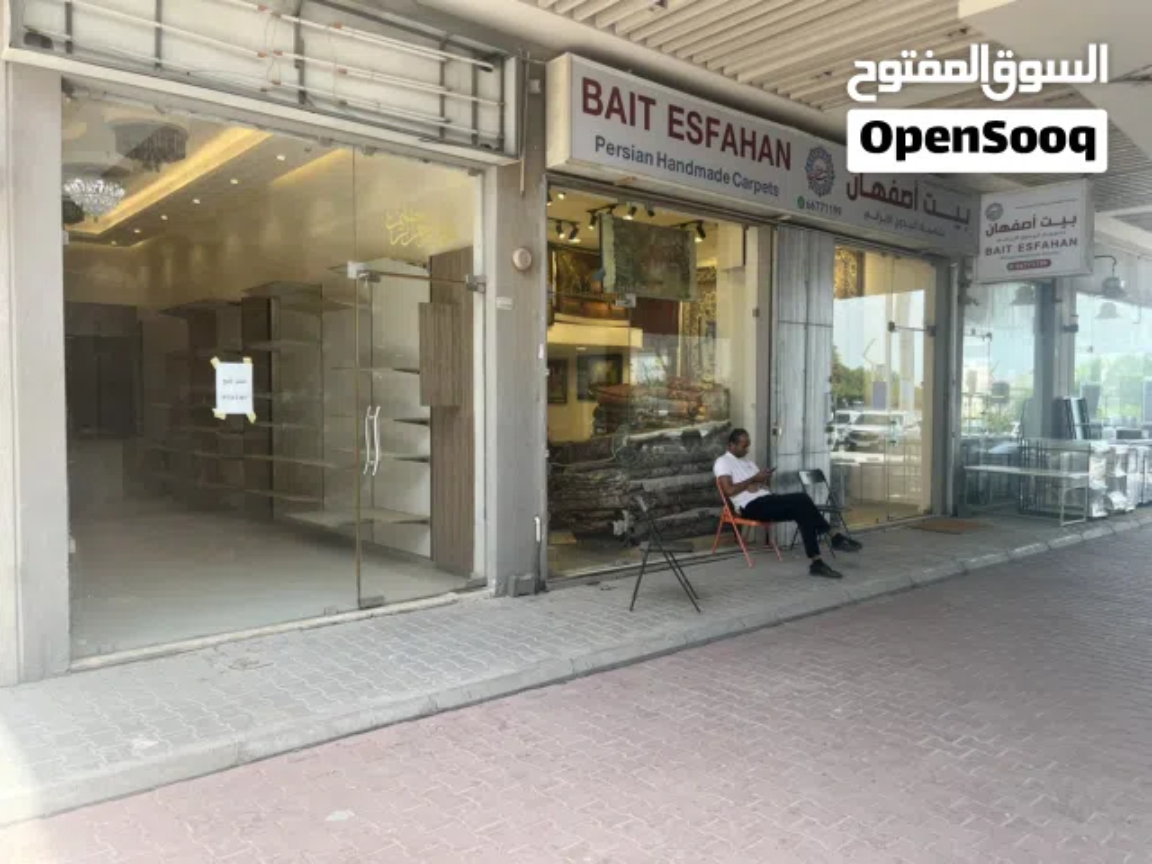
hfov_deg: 67.3
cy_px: 432
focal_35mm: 26
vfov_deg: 53.1
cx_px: 576
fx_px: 865
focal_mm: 5.1
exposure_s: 1/336
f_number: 1.6
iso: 50
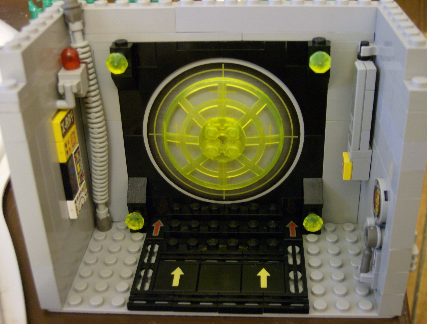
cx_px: 214
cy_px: 162
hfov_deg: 41.1
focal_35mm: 46
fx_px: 570
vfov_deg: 31.8
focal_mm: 7.7
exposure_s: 1/1.35
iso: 200
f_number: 3.1
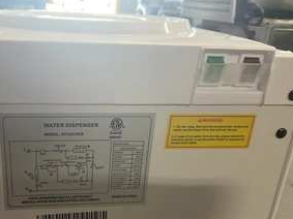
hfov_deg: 44.9
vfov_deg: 34.7
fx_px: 347
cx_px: 90
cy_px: 151
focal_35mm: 41
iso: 200
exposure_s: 1/40
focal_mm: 3
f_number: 1.8
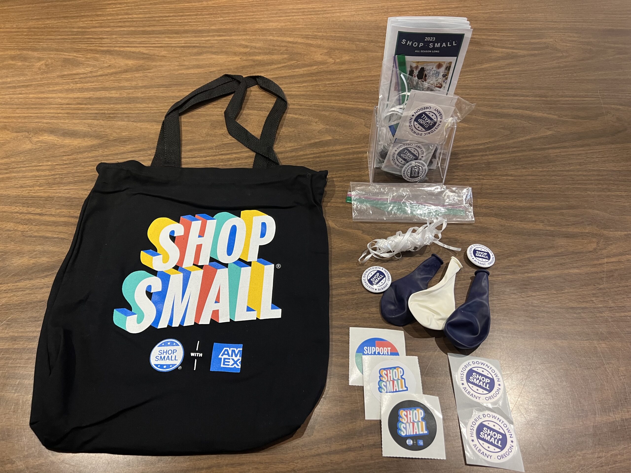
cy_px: 236
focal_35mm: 26
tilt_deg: -54.0
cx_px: 316
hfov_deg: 67.3
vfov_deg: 53.1
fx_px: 474
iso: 160
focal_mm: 5.7
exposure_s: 1/60
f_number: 1.5
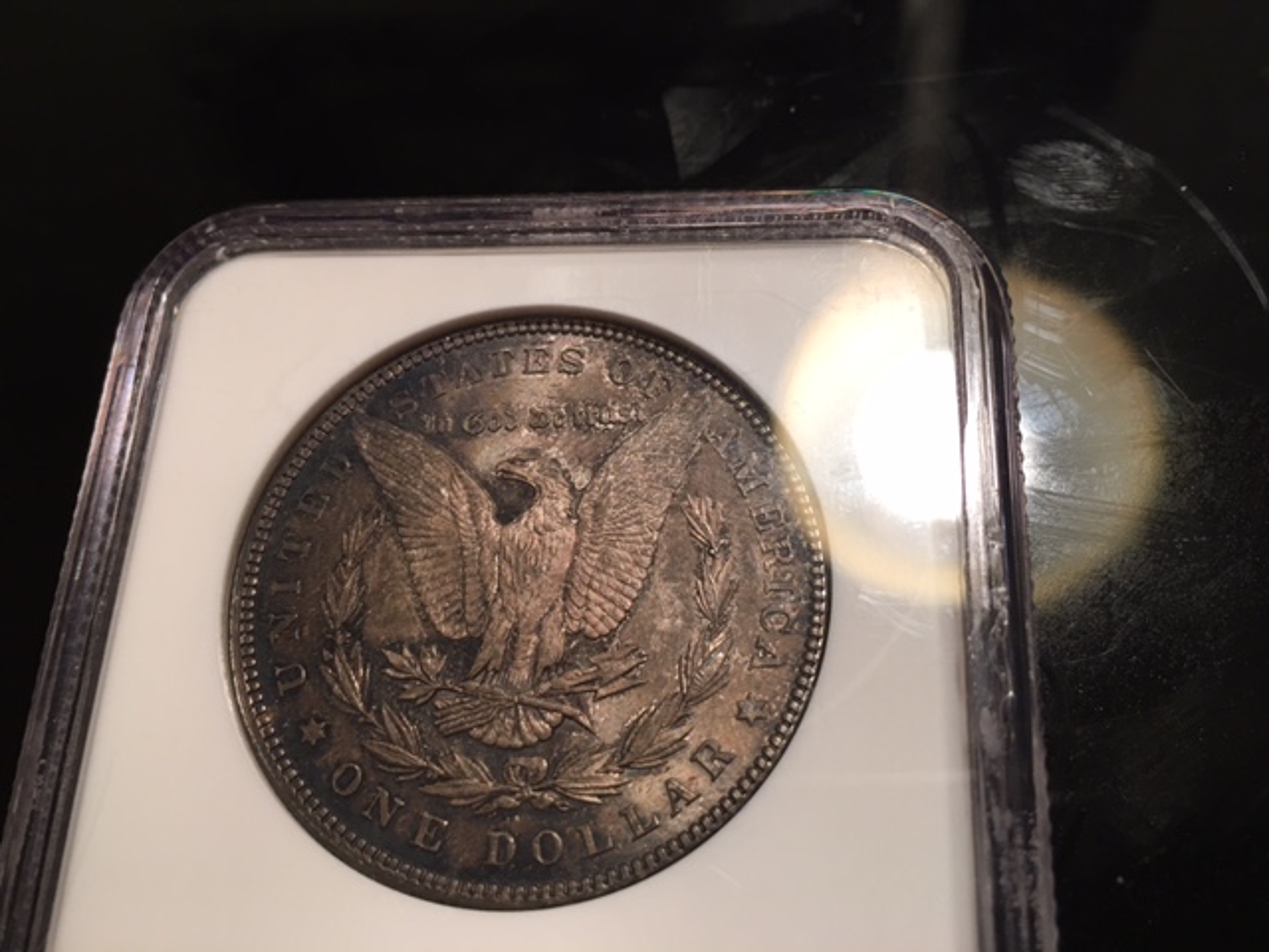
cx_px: 634
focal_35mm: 29
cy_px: 476
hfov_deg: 61.7
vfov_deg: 48.2
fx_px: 1063
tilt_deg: -67.4
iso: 40
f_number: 2.2
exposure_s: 1/30
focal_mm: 4.15
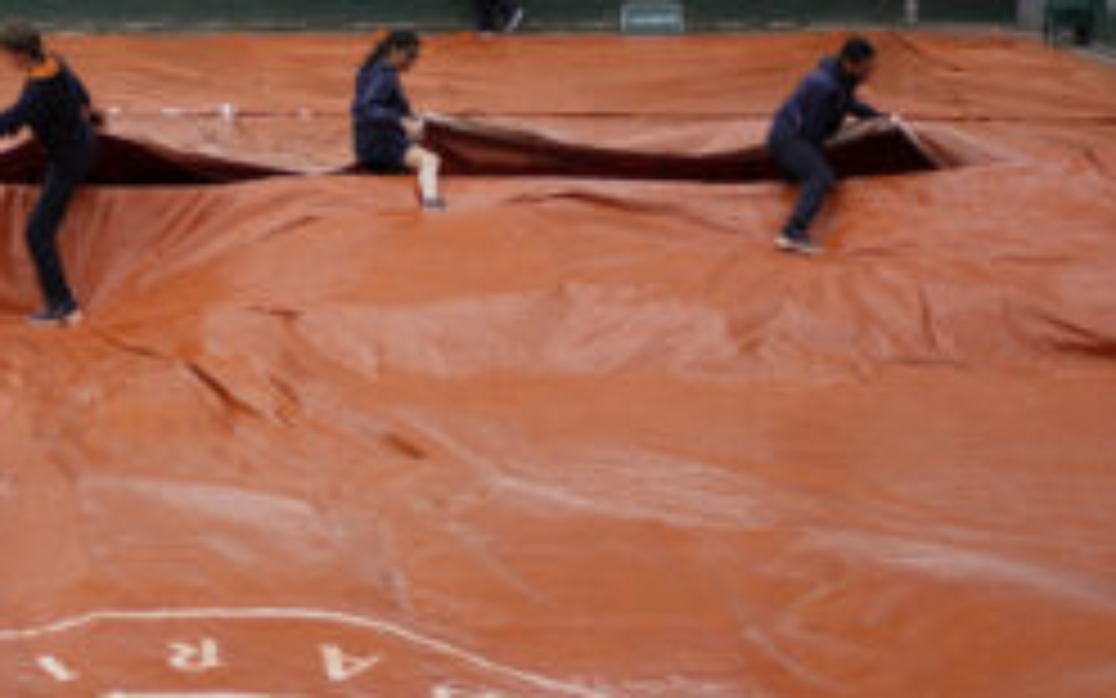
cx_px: 122
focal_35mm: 108
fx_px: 3285
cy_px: 113
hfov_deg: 19.0
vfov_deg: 12.1
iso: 100
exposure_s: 1/5000
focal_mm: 35
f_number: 1.8
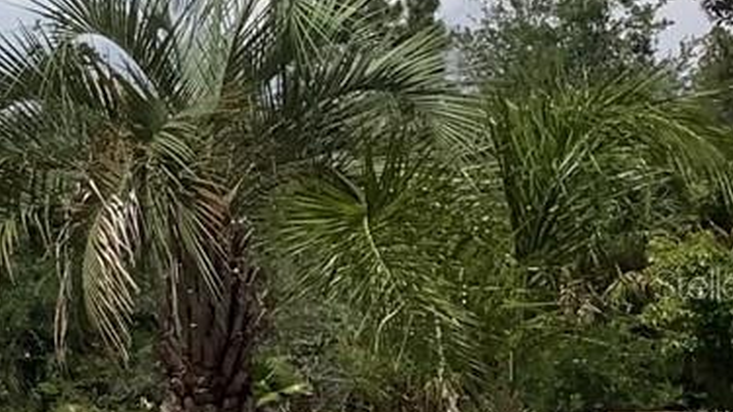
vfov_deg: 8.4
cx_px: -725
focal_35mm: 144
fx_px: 2799
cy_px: 283
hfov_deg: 13.0
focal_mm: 3.3
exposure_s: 1/1812
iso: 25
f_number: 2.4
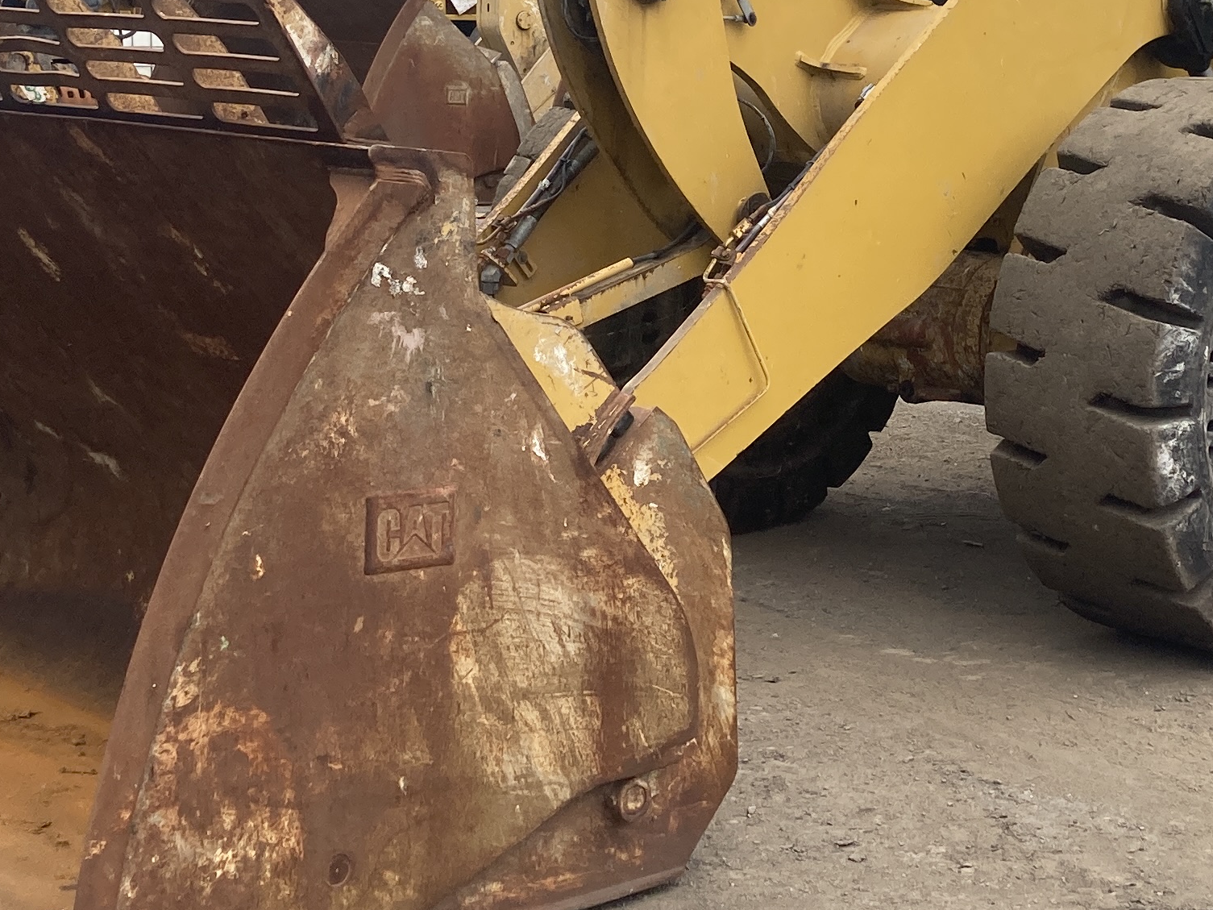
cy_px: 229
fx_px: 2628
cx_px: 781
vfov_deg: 19.5
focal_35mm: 75
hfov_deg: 25.9
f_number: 1.8
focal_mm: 3.99
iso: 20
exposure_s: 1/1312
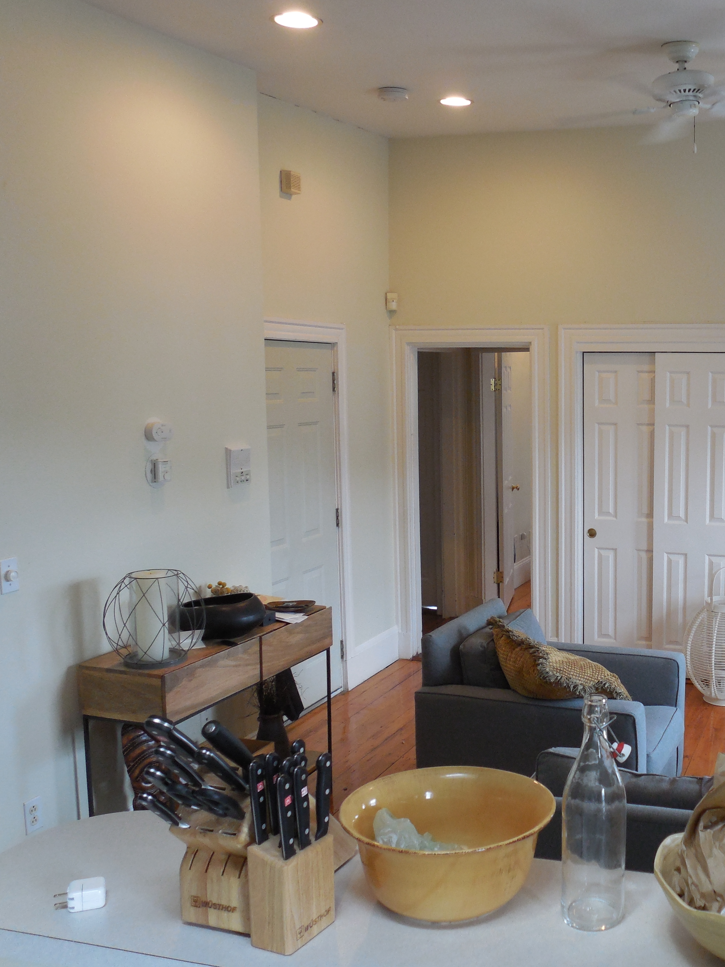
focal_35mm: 35
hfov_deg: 38.7
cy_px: 485
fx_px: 977
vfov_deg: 52.6
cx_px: 606
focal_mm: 4.6
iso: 200
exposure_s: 1/30
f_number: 3.5
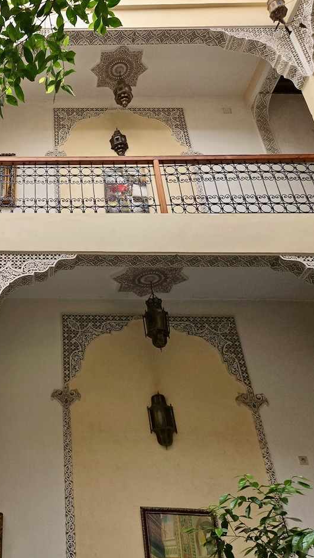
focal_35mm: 34
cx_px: 10
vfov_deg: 58.0
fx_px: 503
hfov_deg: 32.3
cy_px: 279
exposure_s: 1/508
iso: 125
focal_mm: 5.4
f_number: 1.8
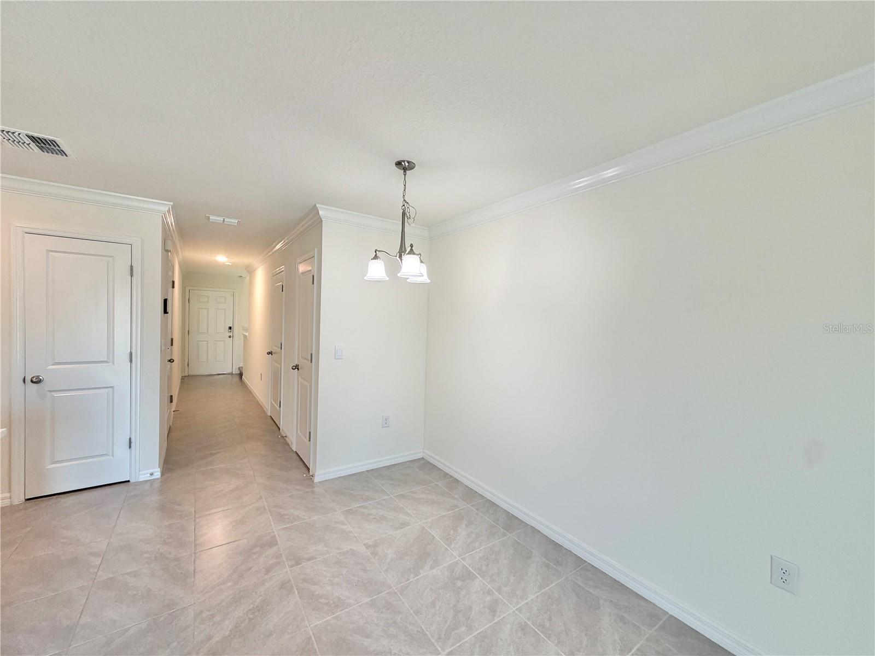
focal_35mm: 14
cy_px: 328
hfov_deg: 102.1
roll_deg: -1.3
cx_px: 438
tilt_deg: -0.8
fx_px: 354
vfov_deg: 85.7
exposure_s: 1/120
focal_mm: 2.22
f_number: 2.2
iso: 160
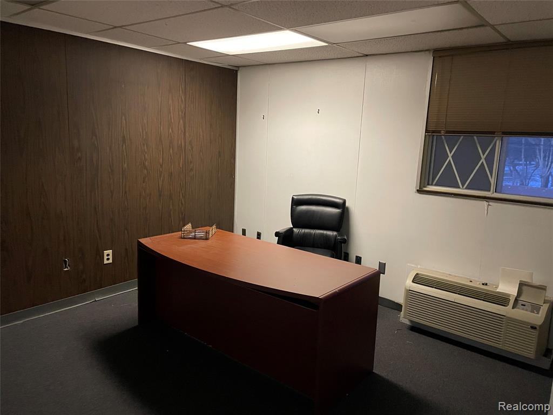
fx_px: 415
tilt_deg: -8.8
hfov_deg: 67.3
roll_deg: -1.9
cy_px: 208
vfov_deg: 53.1
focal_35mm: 26
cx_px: 276
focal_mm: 4.2
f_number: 1.6
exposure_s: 1/40
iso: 640
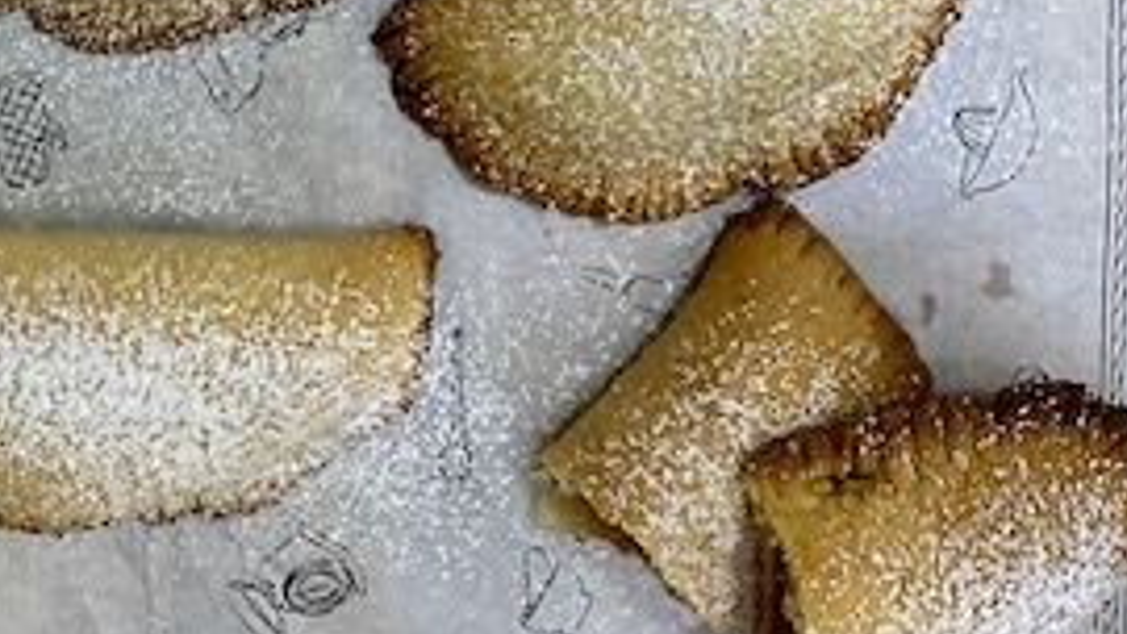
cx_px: 25
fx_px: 1883
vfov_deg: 17.9
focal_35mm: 63
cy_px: -184
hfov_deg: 31.1
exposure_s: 1/49
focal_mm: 4.25
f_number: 1.8
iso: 125
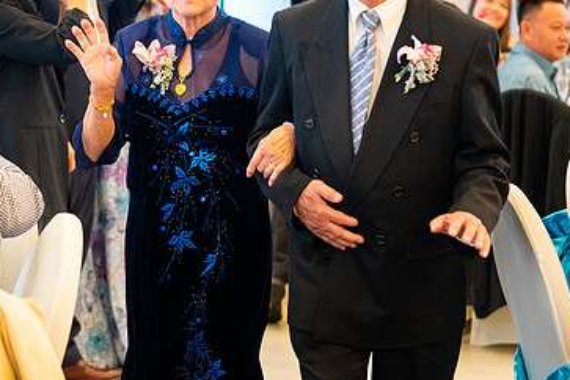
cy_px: 103
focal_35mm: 112
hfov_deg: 18.3
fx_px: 1773
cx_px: 287
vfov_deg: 12.2
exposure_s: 1/125
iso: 800
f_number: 2.8
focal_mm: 70
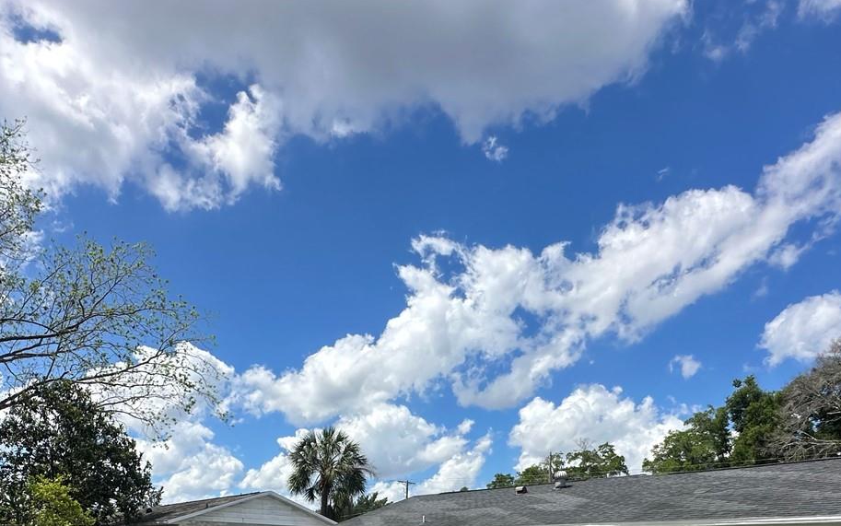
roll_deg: -0.6
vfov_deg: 41.0
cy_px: 537
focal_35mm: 26
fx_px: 596
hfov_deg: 70.4
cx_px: 397
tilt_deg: +2.6
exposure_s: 1/1825
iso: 50
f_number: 2.2
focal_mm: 2.22
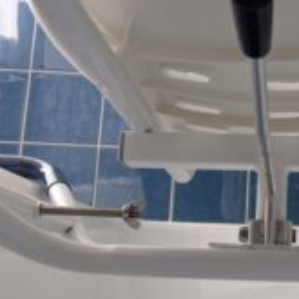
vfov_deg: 29.3
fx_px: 567
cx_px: 324
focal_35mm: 58
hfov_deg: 27.2
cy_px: 205
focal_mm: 4.38
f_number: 1.73
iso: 311
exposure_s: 1/33.3
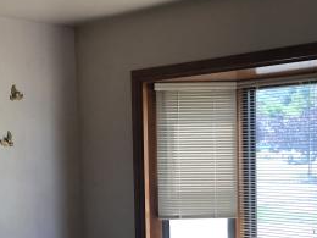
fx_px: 632
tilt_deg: -6.4
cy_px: 199
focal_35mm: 69
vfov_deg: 21.0
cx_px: 94
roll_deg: +1.4
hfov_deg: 27.9
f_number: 1.8
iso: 64
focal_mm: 3.99
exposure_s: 1/120
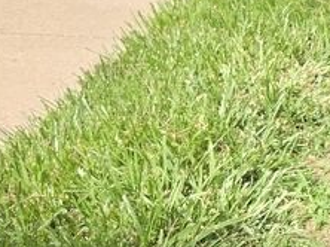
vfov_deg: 17.4
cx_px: 551
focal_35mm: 83
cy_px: 235
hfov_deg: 19.3
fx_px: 790
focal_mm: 5.4
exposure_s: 1/833
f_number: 1.8
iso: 25
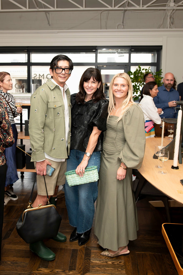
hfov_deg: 44.9
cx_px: 92
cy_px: 138
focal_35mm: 29
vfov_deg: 63.7
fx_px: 221
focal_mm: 29
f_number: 5
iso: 1600
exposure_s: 1/200
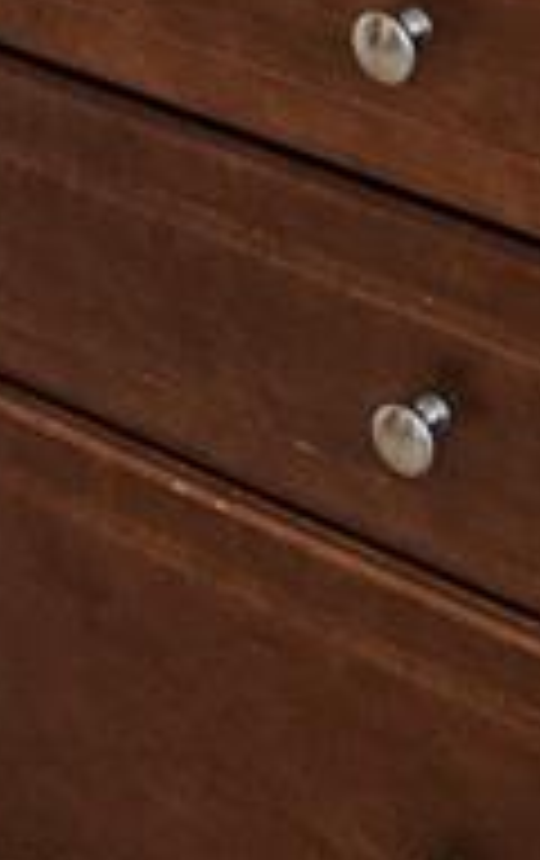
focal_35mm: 153
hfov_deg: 8.6
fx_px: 3589
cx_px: 81
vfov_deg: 11.7
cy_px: -1036
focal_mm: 5.4
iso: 125
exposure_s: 1/120
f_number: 1.8
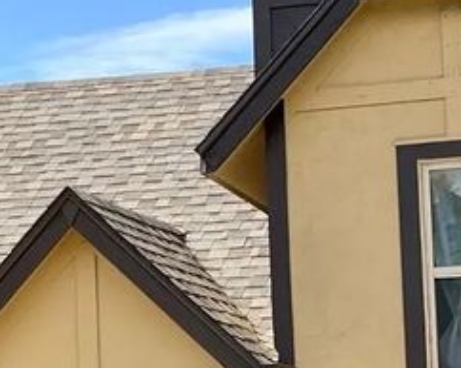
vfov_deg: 7.2
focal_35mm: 215
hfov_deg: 9.0
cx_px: 32
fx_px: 2930
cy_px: 263
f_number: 1.6
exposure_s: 1/2283
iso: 32
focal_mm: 5.96
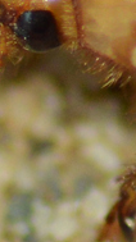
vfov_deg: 2.7
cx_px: 333
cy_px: 23
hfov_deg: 1.5
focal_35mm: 799
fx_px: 5134
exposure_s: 1/200
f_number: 4
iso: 400
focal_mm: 100
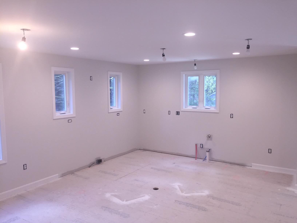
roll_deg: +1.0
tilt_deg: -5.4
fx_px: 249
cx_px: 148
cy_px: 112
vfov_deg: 48.2
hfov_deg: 61.7
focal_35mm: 29
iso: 32
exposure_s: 1/30
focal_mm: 4.15
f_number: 2.2
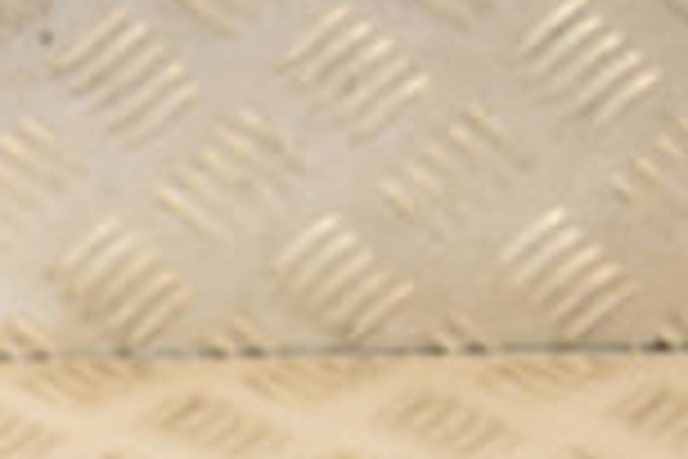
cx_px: -522
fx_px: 4567
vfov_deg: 5.7
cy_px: 716
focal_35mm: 239
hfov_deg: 8.3
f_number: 6.3
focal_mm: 38
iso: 800
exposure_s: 1/200
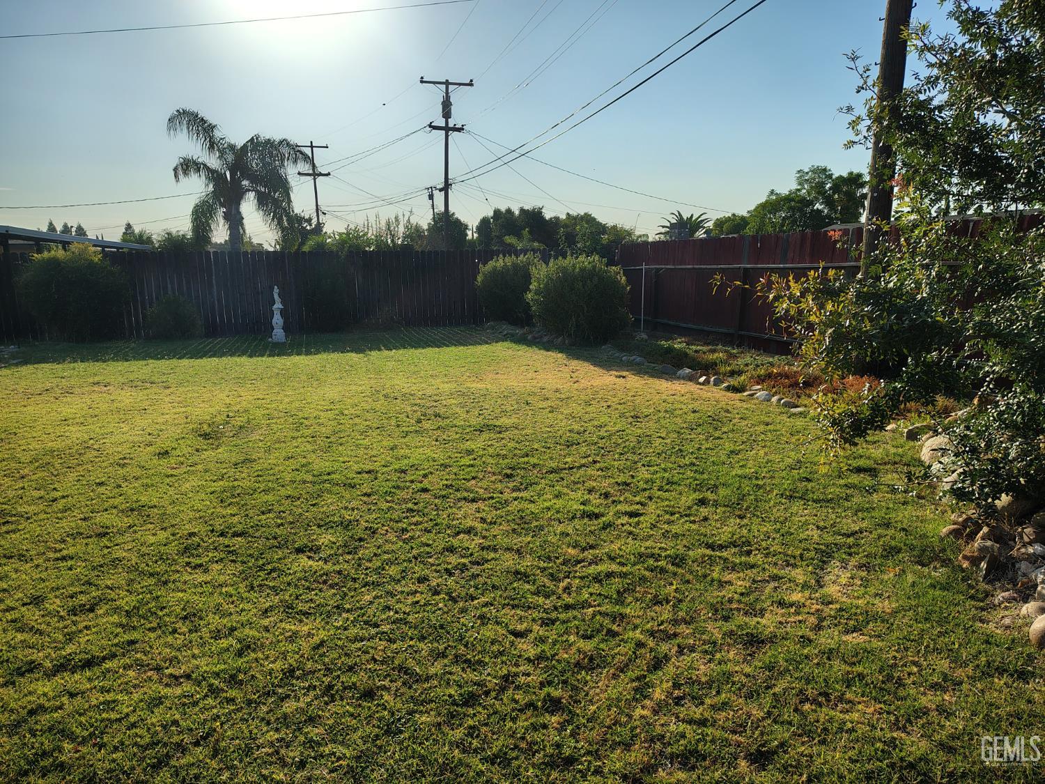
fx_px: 725
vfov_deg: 56.8
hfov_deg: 71.6
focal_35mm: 24
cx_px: 522
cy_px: 392
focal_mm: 5.56
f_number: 1.8
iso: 100
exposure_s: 1/1600
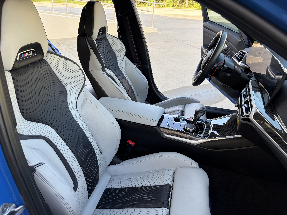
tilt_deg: -25.8
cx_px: 144
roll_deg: -3.7
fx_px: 216
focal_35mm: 26
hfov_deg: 67.3
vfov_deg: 53.1
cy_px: 108
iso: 40
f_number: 1.6
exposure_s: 1/219
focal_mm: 5.96
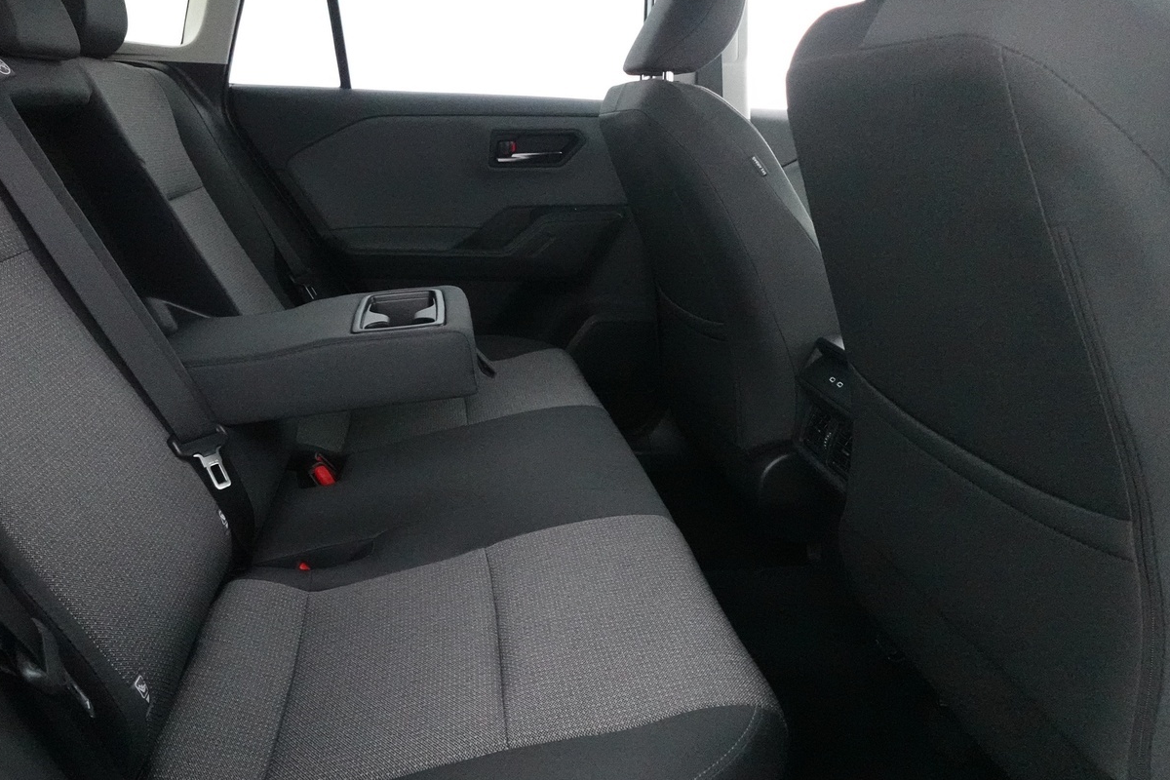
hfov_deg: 66.7
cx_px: 465
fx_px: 877
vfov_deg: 47.9
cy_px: 364
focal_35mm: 27
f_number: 2
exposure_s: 1/80
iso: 6400
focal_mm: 7.6
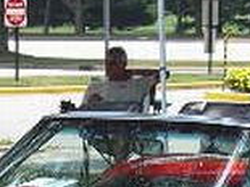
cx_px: 63
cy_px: 343
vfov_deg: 5.3
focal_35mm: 274
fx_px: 1977
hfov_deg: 7.2
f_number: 7.7
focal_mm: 8.2
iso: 64
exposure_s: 1/500
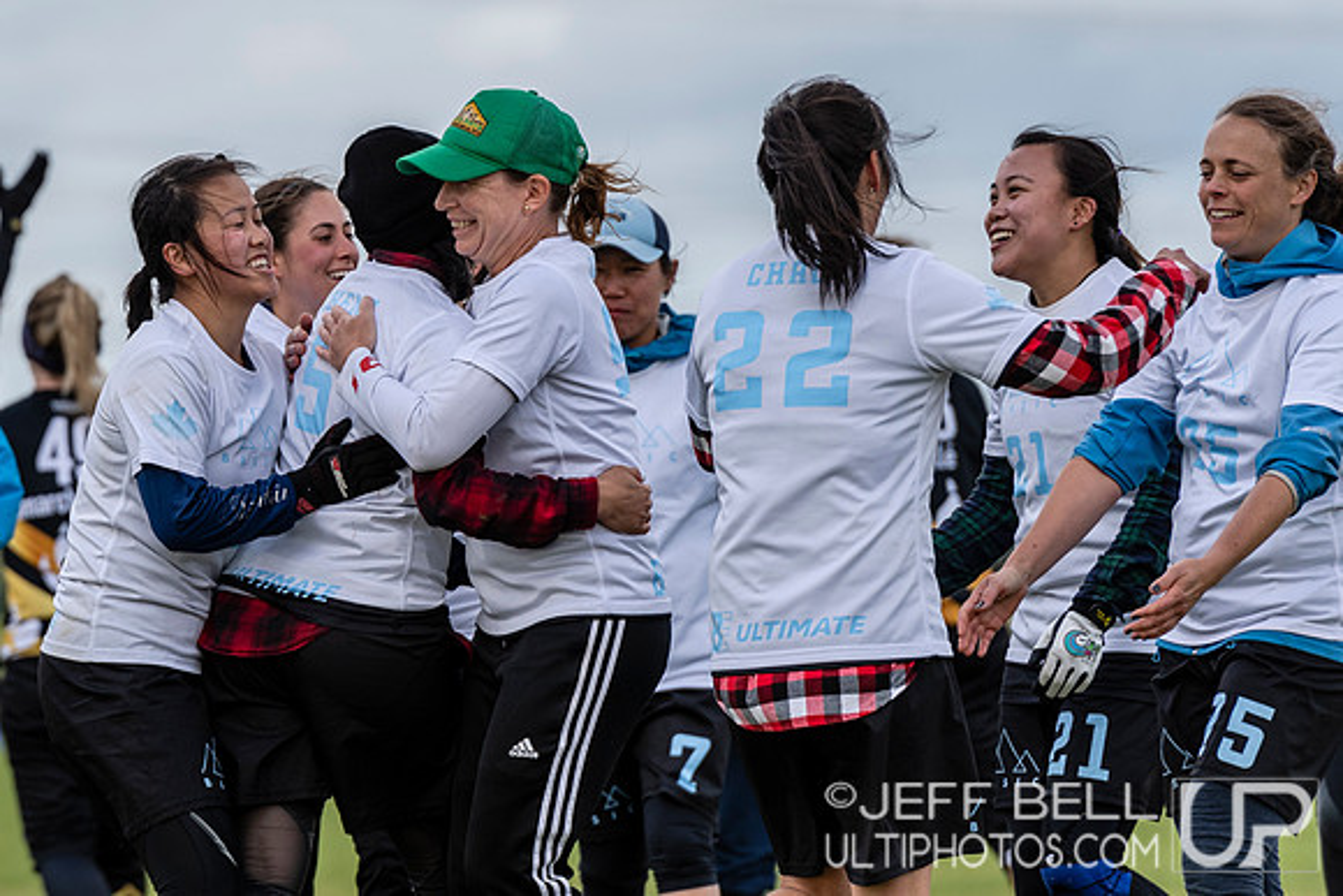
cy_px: 241
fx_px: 16376
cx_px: 361
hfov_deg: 4.7
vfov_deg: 3.1
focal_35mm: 439
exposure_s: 1/1250
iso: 180
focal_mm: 200
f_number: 4
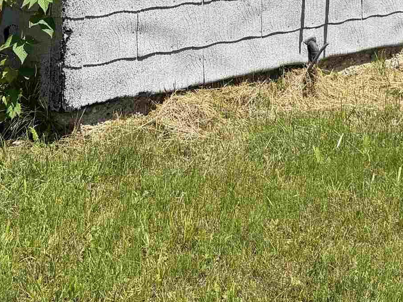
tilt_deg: -0.1
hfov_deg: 23.8
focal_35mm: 82
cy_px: -154
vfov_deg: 16.4
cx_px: 249
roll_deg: +0.0
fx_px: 955
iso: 80
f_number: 1.78
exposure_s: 1/3759
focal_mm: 6.76
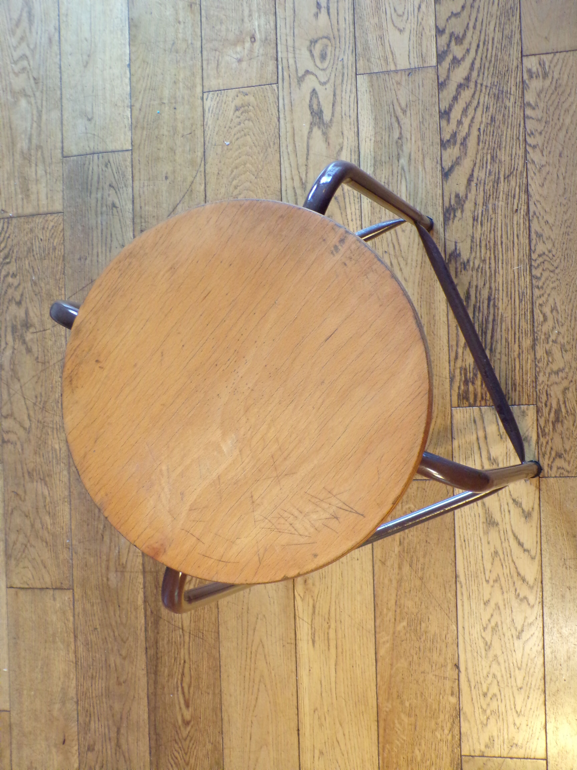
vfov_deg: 50.1
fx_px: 822
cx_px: 288
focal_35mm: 37
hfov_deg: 38.7
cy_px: 385
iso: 400
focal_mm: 6.6
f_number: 3.3
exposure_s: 1/14
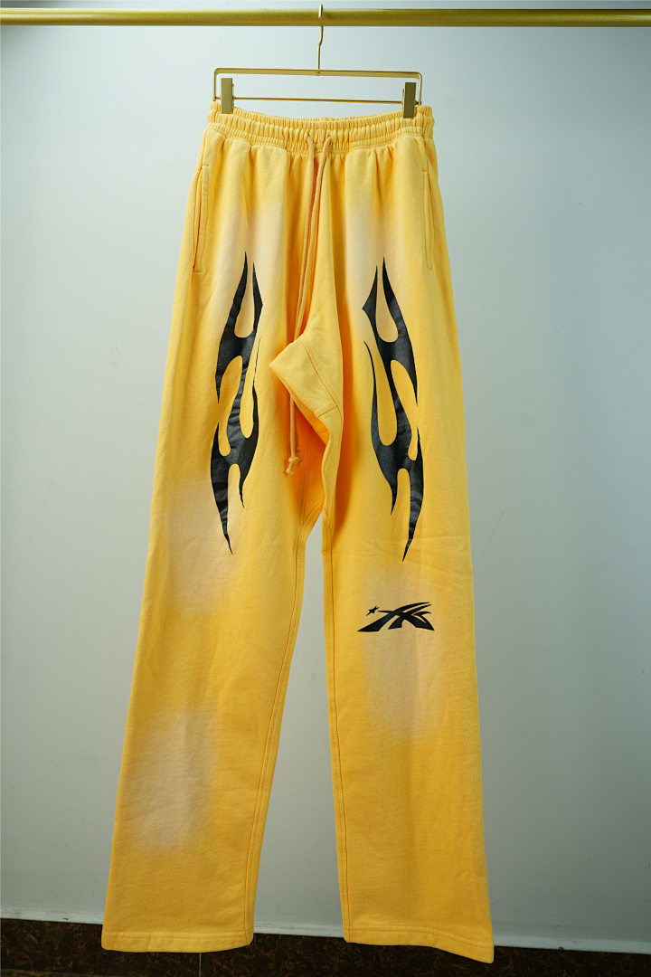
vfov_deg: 65.5
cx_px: 326
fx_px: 759
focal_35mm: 28
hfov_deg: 46.4
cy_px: 488
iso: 640
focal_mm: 28
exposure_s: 1/250
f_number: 5.6
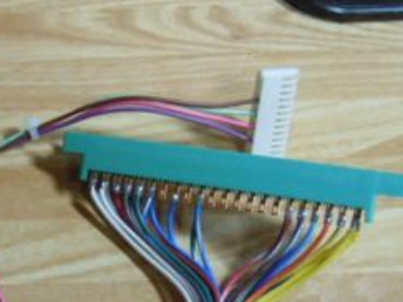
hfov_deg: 24.0
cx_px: -80
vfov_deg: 19.7
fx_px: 861
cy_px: 241
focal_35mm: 74
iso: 400
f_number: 3.5
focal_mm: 5.4
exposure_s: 1/40
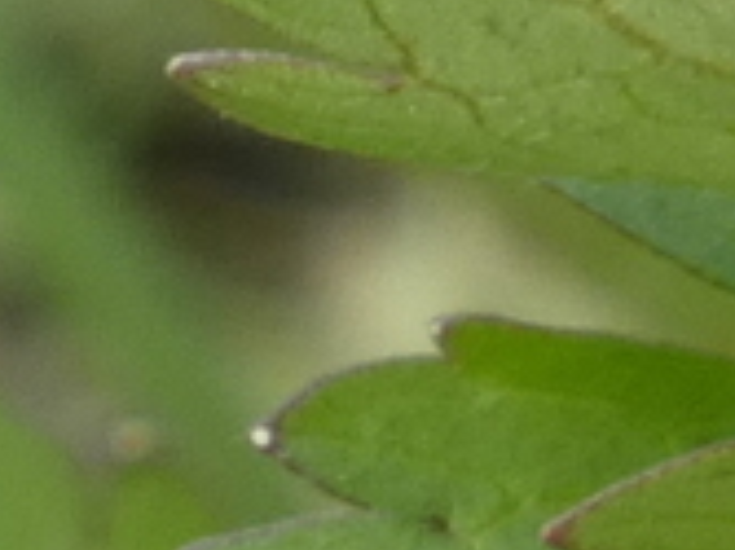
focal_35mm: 2981
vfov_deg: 0.5
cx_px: 1195
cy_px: -766
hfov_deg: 0.7
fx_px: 63250
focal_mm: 104.7
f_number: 5.6
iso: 125
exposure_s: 1/100
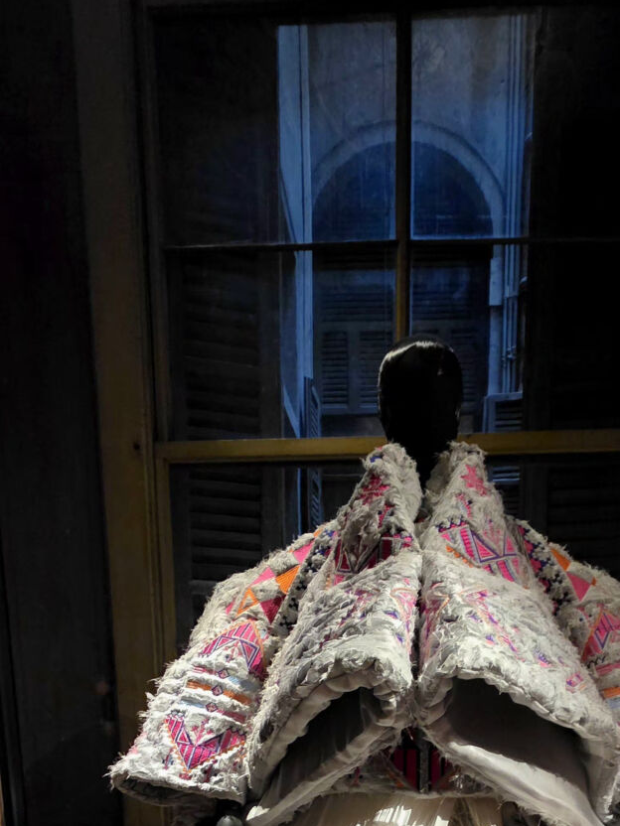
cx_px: 382
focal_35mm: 25
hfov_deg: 54.4
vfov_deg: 56.4
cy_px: 790
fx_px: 597
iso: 800
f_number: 1.9
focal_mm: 2.2
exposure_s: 1/32.1
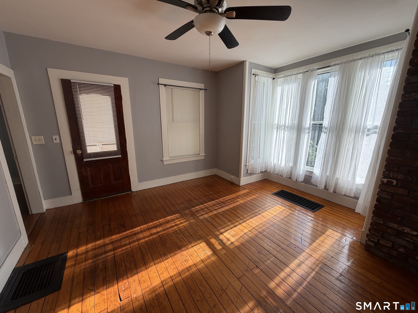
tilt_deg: -12.3
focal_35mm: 14
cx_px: 209
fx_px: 169
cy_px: 156
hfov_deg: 102.1
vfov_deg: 85.7
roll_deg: +0.2
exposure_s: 1/326
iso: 50
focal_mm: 2.22
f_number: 2.2
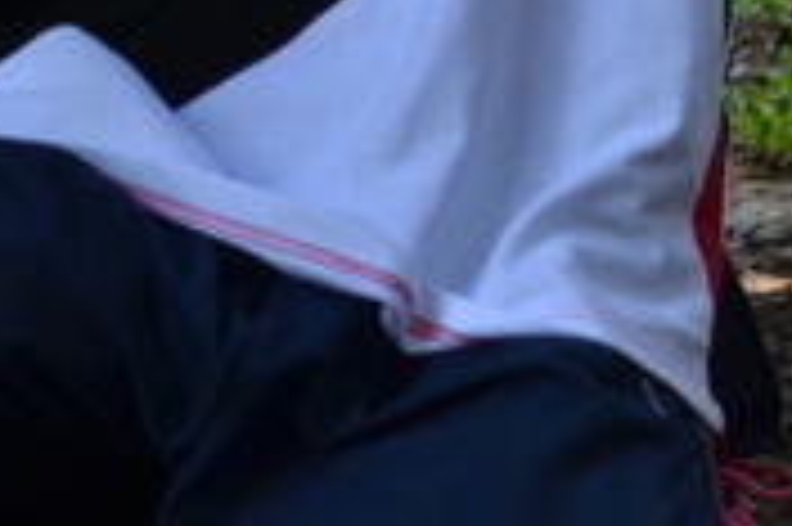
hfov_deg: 6.1
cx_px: 180
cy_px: -620
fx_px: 7473
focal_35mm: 340
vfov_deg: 4.0
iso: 250
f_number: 4
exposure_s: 1/125
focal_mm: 50
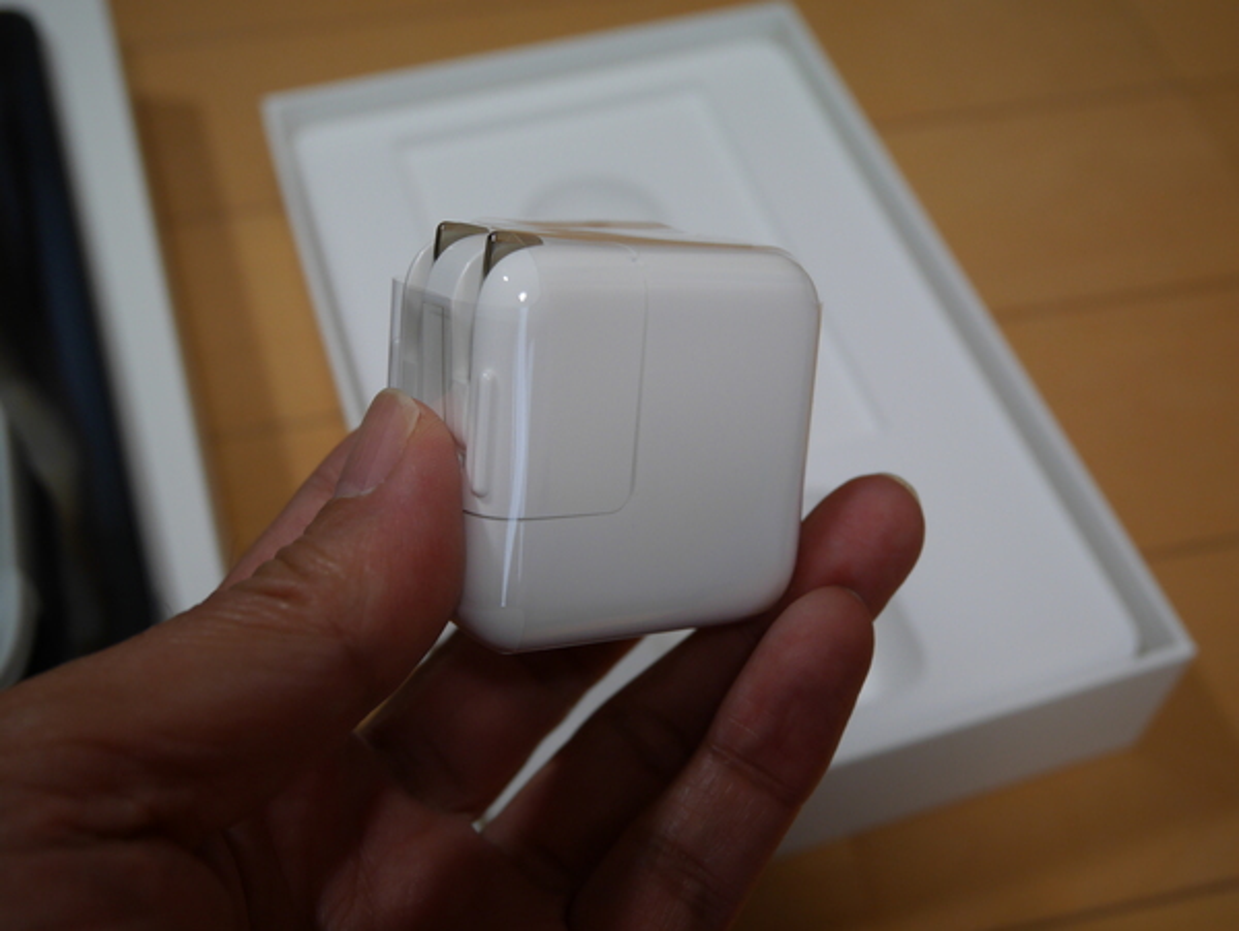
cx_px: 620
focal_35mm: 40
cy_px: 466
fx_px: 1433
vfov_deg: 36.0
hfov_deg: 46.8
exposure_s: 1/60
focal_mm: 20
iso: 500
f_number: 4.6
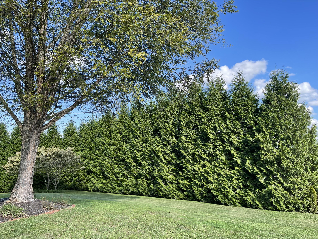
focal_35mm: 25
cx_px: 159
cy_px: 120
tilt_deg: +6.9
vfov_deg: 54.9
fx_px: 230
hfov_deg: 69.4
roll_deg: +0.3
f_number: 1.6
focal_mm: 5.1
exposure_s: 1/930
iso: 32
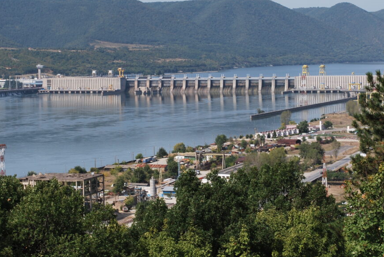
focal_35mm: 100
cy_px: 111
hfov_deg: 20.4
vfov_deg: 13.8
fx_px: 1065
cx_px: 176
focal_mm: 45
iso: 100
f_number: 8
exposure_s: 1/250
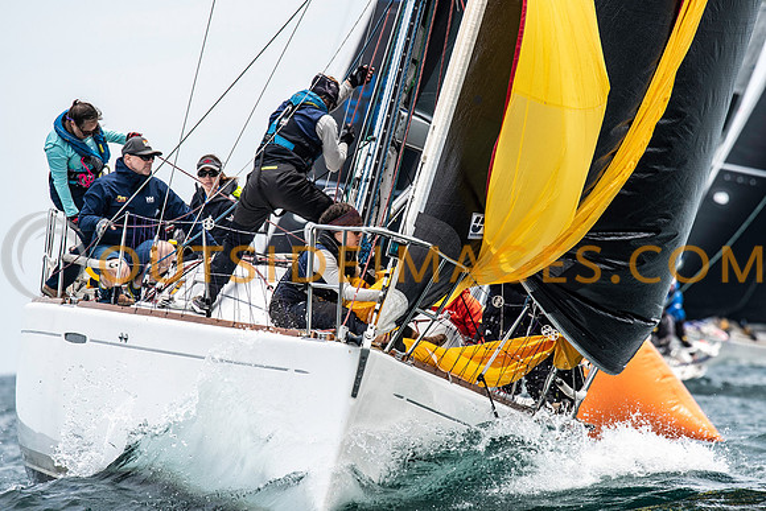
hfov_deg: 4.6
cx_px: 383
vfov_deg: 3.1
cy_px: 256
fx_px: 9584
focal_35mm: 450
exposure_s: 1/1600
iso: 400
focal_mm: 300
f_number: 5.6
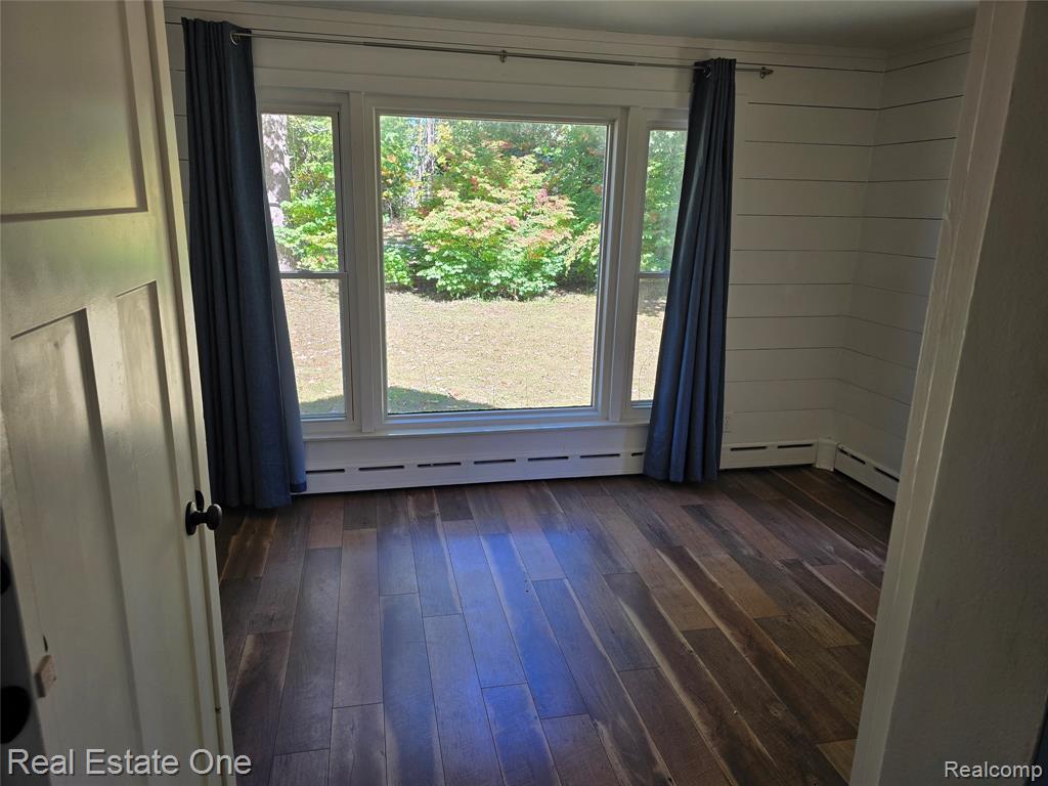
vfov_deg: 58.9
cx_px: 524
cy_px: 393
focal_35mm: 23
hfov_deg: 73.9
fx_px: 696
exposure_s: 1/180
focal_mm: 6.3
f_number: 1.7
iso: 50
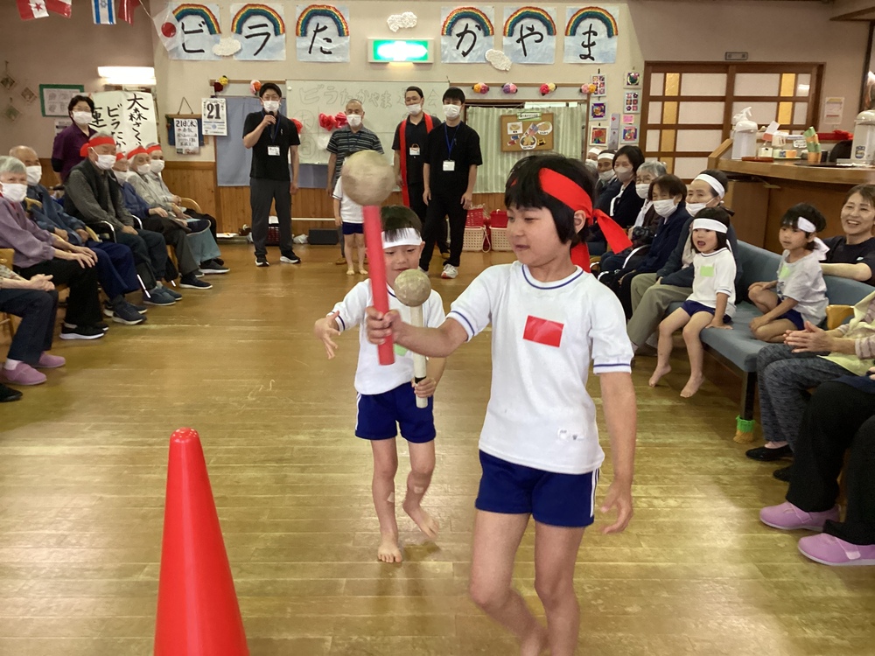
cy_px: 328
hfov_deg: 58.4
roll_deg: +0.1
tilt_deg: -10.9
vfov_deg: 45.4
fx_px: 784
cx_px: 438
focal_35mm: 31
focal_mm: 3.3
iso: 320
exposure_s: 1/60
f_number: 2.4
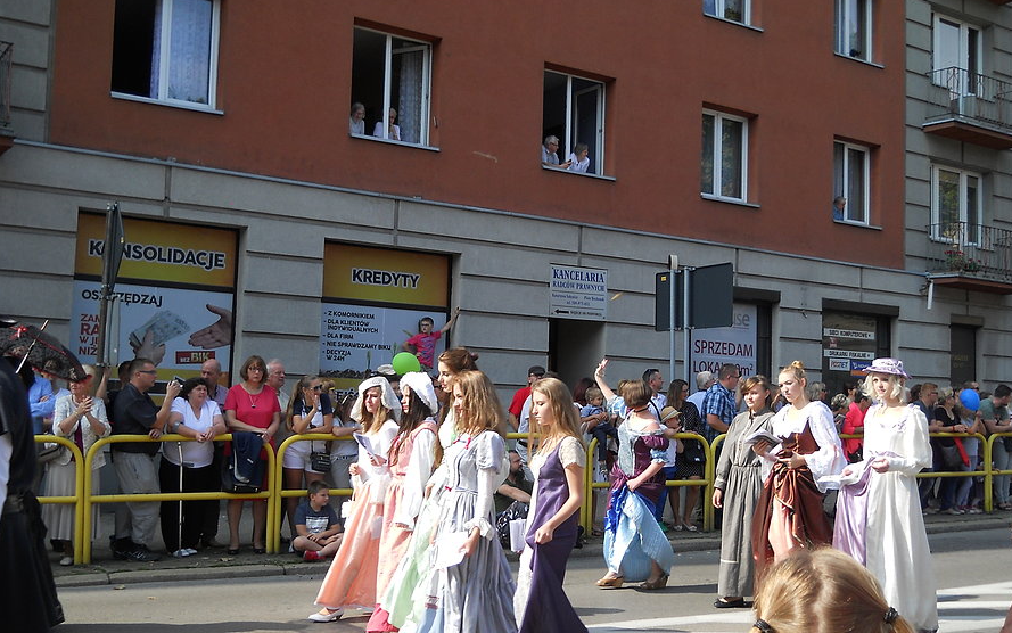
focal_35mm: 44
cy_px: 380
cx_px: 509
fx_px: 1214
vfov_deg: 29.2
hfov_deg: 45.3
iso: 80
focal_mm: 6.72
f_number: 5.5
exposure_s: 1/160
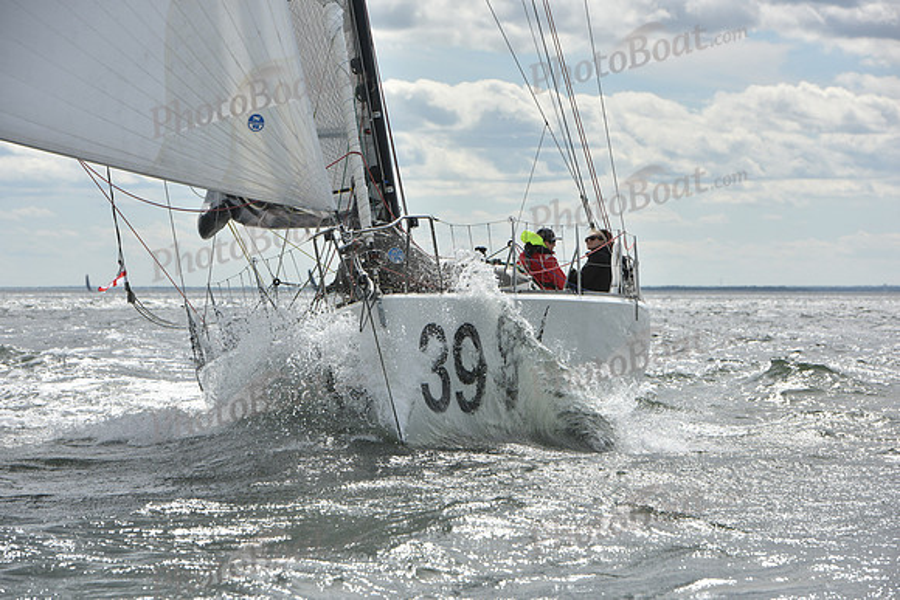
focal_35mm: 170
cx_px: 450
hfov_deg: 12.1
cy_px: 300
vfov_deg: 8.1
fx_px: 4251
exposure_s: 1/1000
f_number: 10
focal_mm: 170
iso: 320
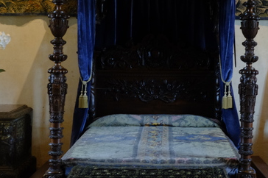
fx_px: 573
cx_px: 194
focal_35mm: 77
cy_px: 62
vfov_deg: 17.6
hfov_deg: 26.1
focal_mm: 23
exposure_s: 1/3.2
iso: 1600
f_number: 4
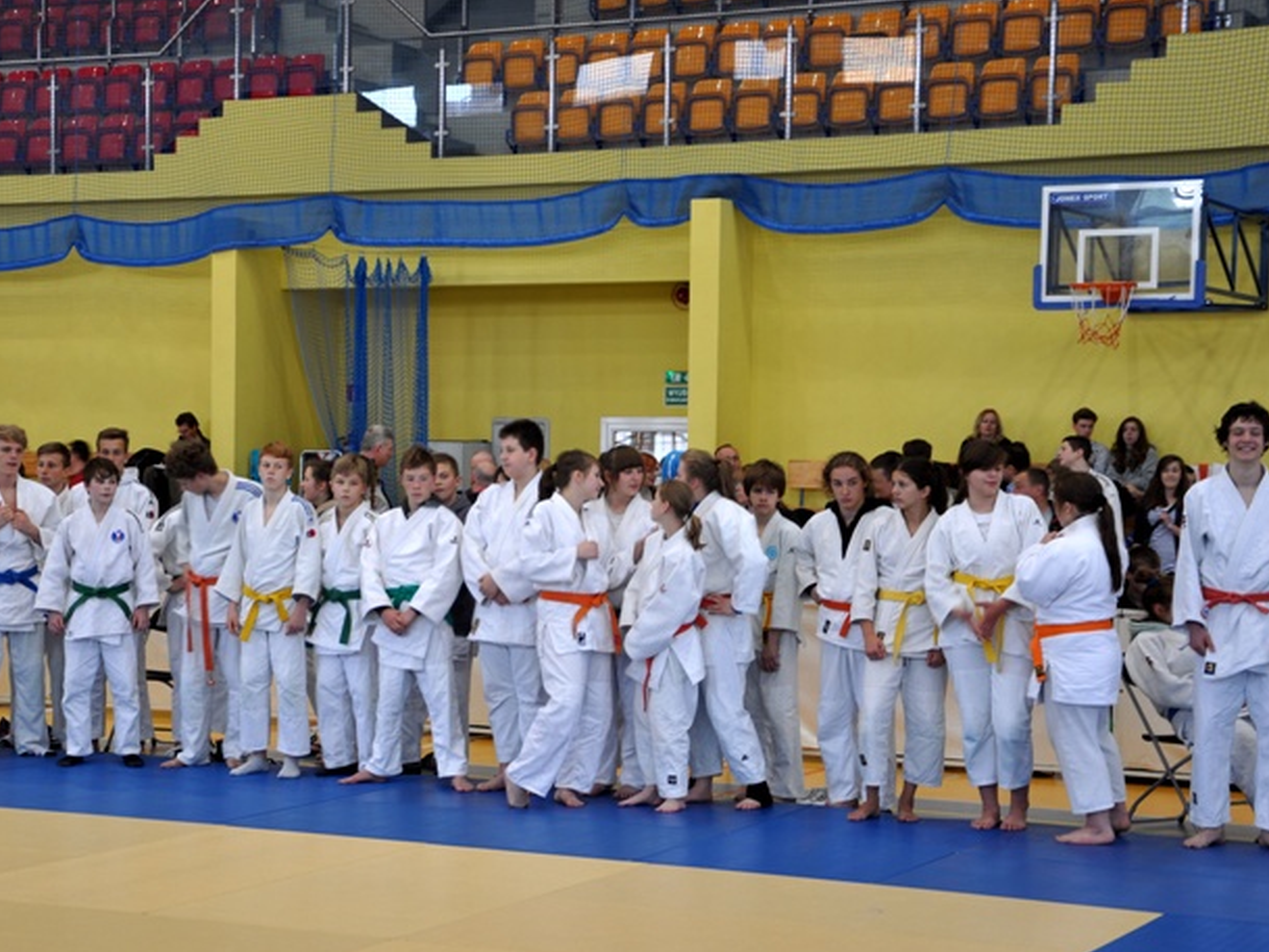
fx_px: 2677
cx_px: 529
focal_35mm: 73
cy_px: 526
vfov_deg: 20.2
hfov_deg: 26.6
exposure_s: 1/15
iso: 200
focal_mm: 40
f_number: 4.5
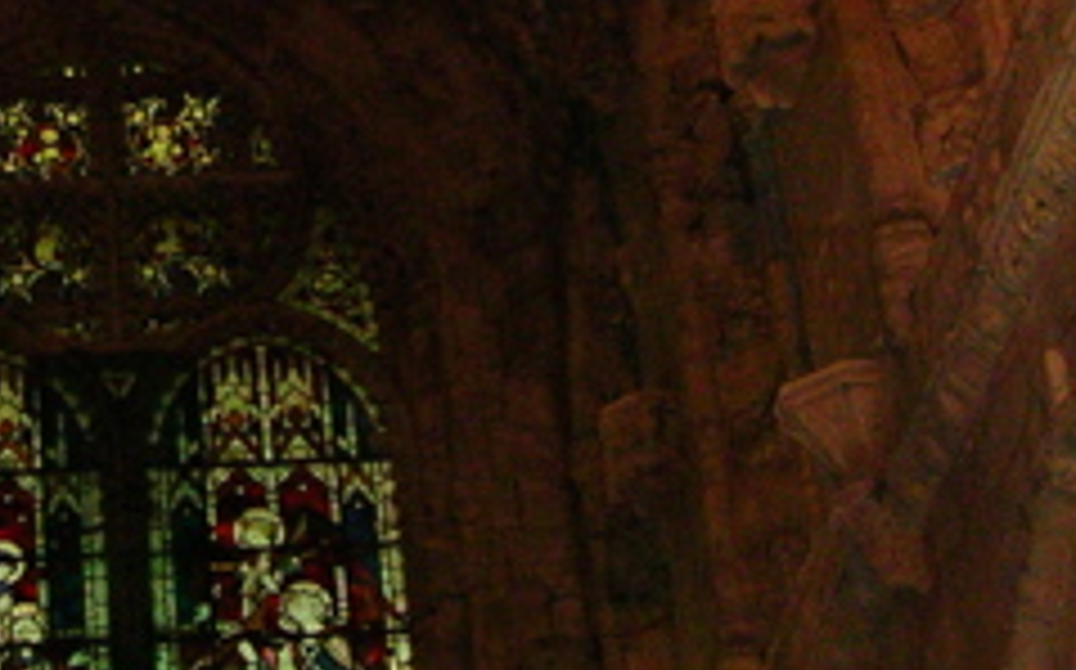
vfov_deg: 12.1
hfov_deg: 19.1
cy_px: 207
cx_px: 243
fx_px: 3165
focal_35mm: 108
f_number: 2.8
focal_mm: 5.8
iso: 200
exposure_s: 1/60.1
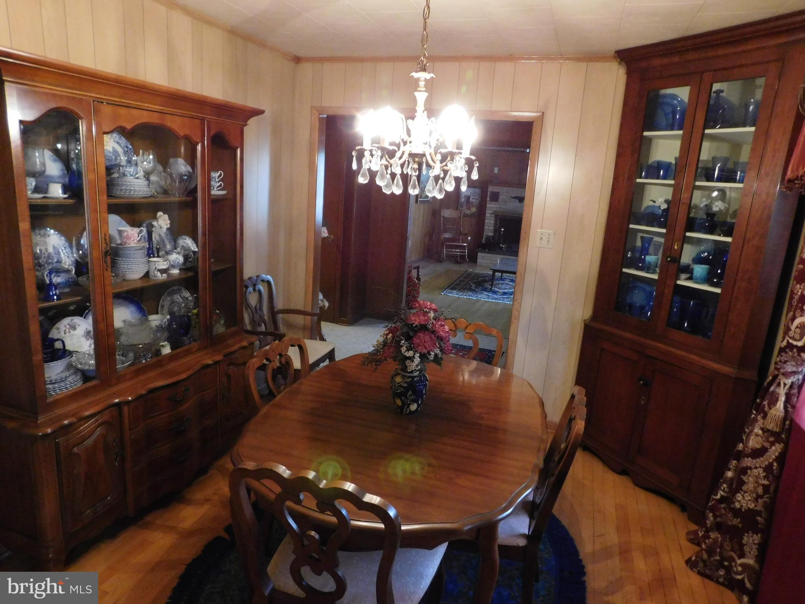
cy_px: 302
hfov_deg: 73.9
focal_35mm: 23
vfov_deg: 58.9
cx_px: 402
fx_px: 535
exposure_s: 1/15
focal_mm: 4
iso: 640
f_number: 3
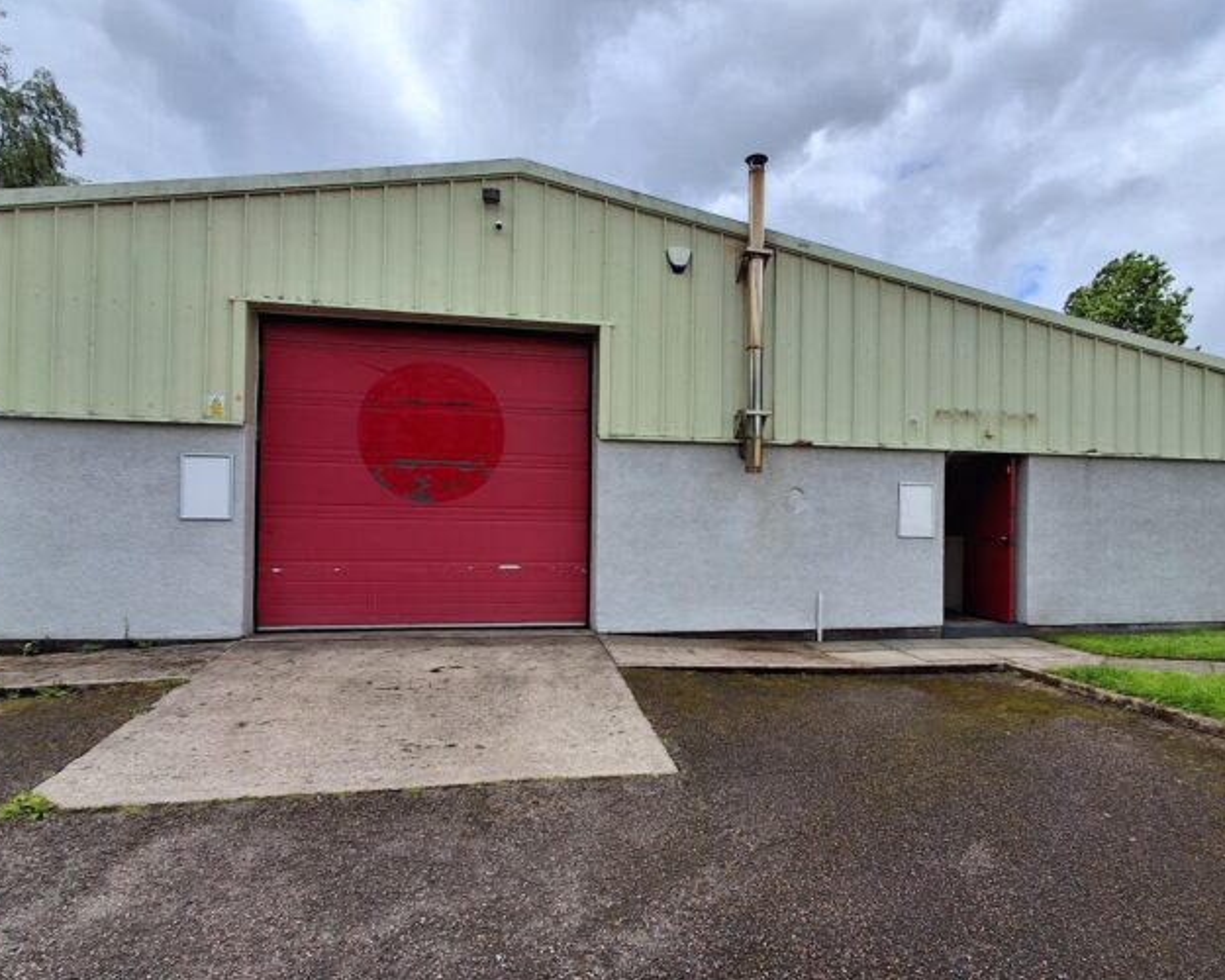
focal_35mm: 17
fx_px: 616
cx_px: 639
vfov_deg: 77.0
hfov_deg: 89.6
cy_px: 482
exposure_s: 1/1745
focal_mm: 1.64
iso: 40
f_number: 2.2
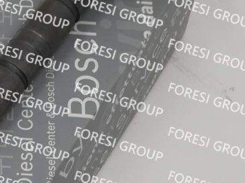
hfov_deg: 16.3
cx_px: 39
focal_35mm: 120
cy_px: 112
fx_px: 849
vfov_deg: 12.3
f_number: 2.2
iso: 50
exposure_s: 1/106
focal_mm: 3.81
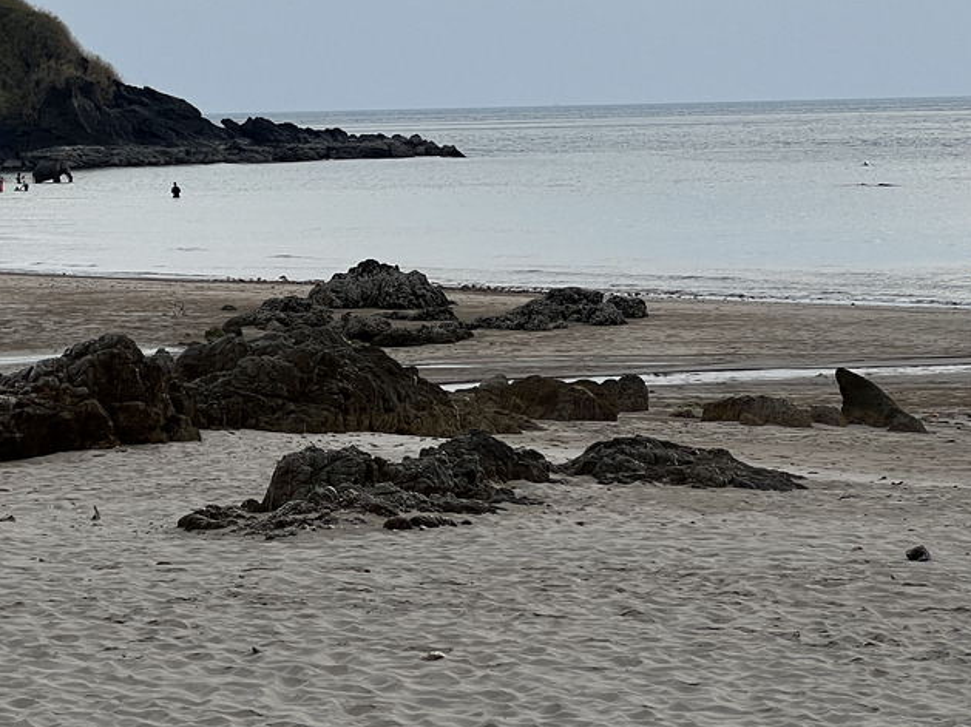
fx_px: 4121
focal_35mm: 147
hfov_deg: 13.3
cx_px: 62
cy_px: 173
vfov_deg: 10.1
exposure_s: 1/127
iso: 32
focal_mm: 9
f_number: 2.8
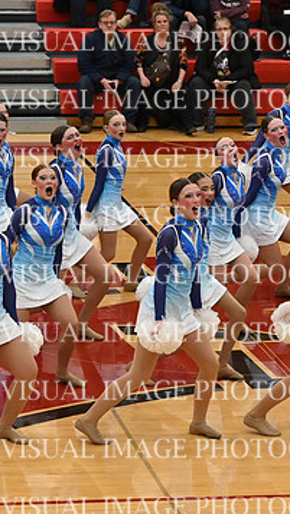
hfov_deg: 6.8
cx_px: 188
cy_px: 245
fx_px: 2440
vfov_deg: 12.0
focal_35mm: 179
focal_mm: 70
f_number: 4
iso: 6400
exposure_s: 1/400
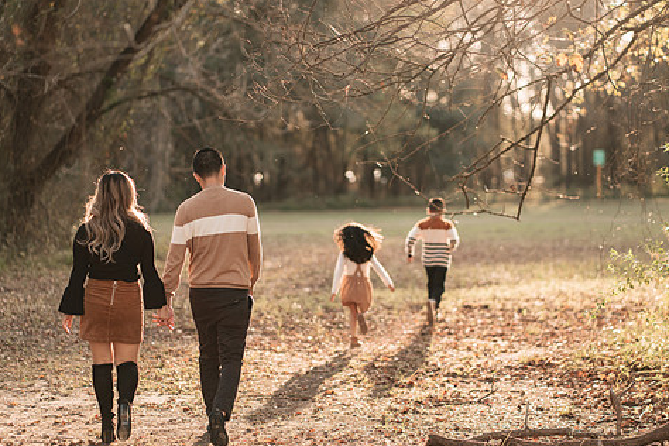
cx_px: 323
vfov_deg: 13.2
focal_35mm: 104
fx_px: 1933
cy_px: 211
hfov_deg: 19.6
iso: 100
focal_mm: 85
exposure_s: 1/640
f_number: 2
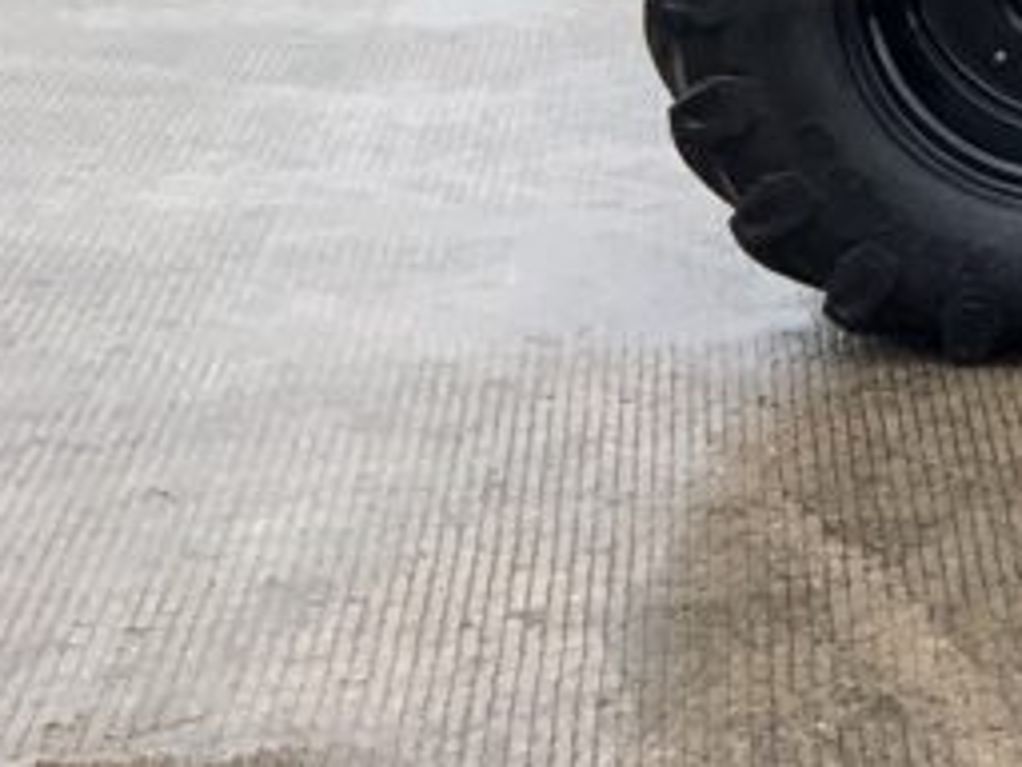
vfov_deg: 11.5
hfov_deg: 14.9
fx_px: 3425
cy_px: -755
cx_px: 1824
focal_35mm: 116
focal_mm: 3
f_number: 1.8
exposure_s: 1/1451
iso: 16
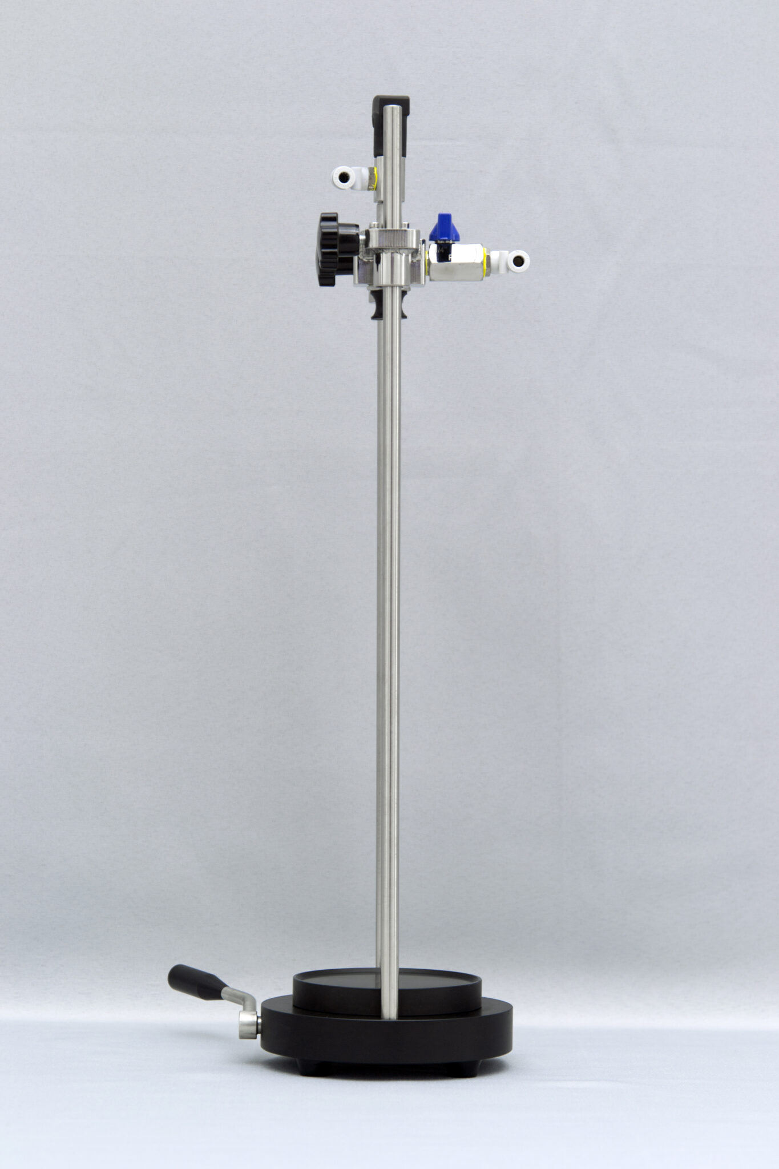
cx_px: 390
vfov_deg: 17.5
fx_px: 3798
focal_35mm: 117
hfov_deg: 11.7
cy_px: 584
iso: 100
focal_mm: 78
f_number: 4.5
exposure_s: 1/80
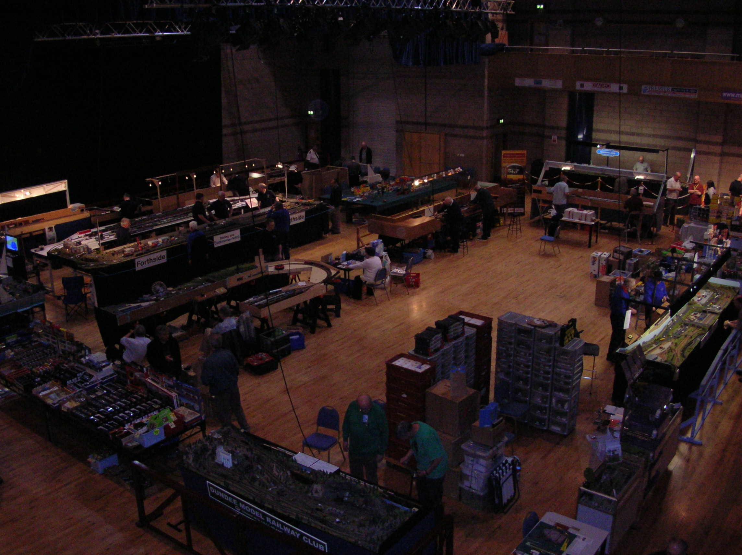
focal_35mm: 35
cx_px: 371
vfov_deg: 40.6
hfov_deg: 52.7
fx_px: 750
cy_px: 278
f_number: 2.8
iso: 200
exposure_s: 1/60.1
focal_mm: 5.8
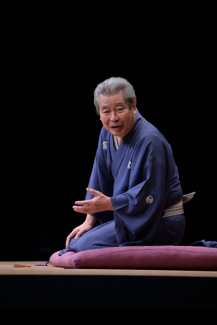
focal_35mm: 250
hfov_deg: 5.5
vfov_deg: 8.2
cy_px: 162
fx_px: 2258
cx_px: 108
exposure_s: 1/500
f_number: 6.3
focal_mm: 250
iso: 1600
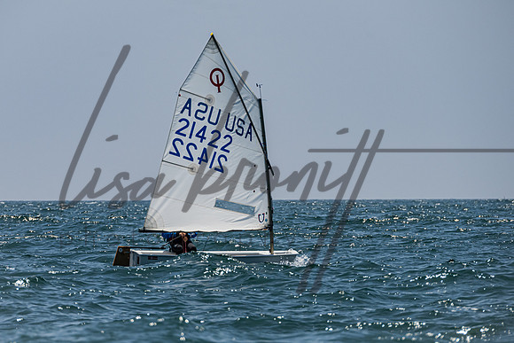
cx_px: 212
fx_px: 4716
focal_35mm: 330
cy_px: 177
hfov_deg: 6.2
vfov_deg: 4.2
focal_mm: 240
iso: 500
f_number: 8
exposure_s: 1/3200
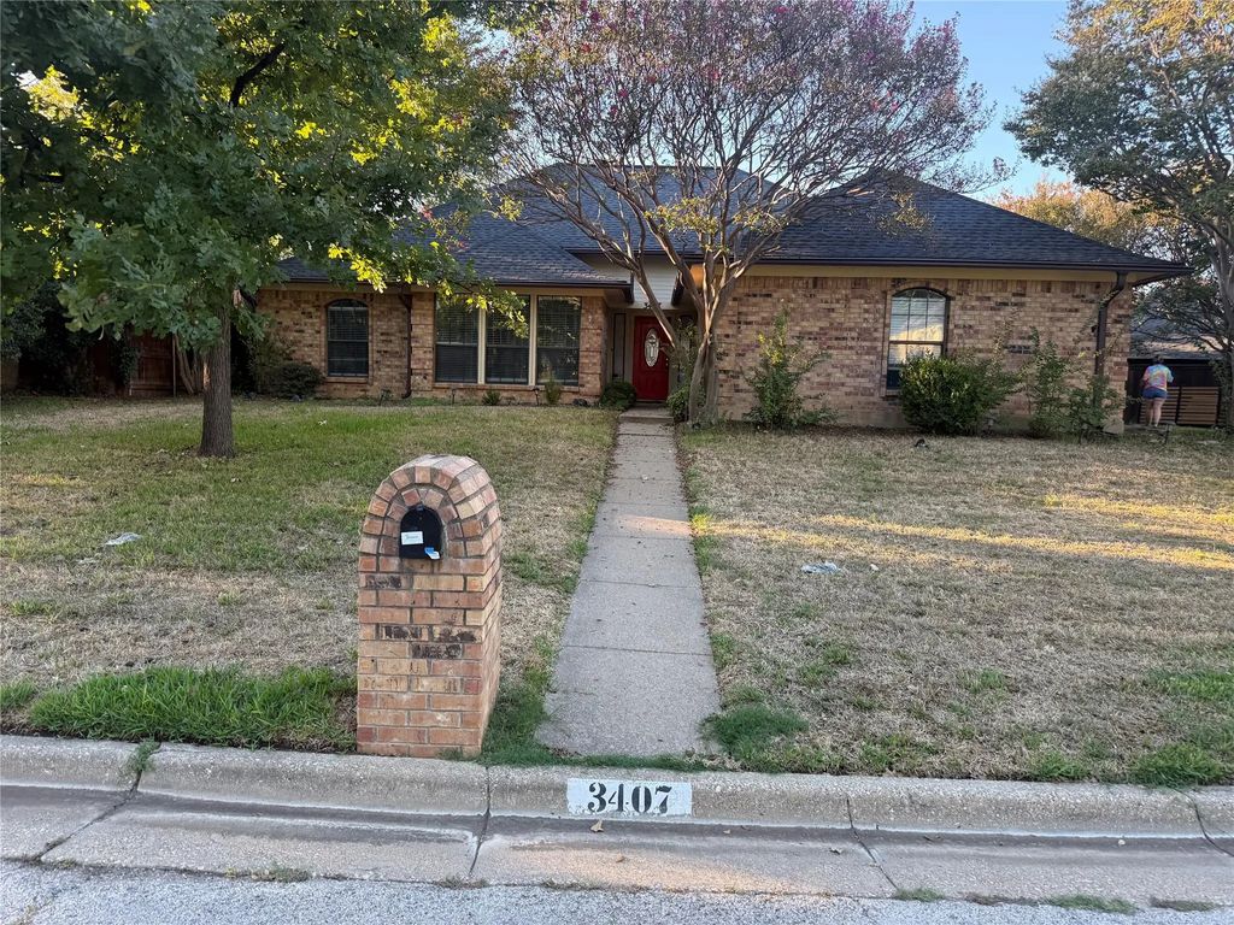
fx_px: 856
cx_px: 617
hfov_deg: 71.6
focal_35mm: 24
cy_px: 462
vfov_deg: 56.8
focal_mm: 6.76
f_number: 1.78
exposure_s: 1/277
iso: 100
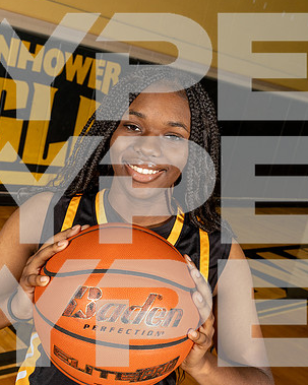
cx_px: 79
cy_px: 190
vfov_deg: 40.3
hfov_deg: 32.2
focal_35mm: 46
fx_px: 524
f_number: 8
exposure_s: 1/250
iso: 800
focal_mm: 32
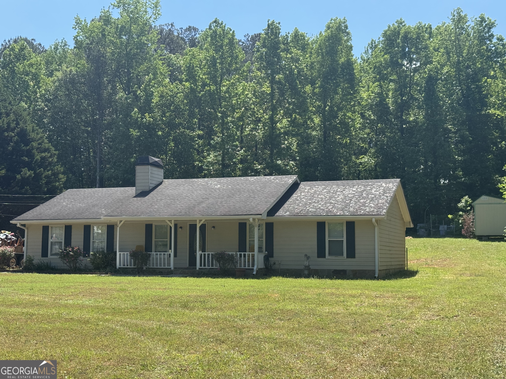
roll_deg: -0.8
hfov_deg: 39.7
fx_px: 702
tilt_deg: +4.9
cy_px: 190
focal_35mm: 48
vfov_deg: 30.3
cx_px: 253
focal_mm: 6.76
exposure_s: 1/2513
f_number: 1.78
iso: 64
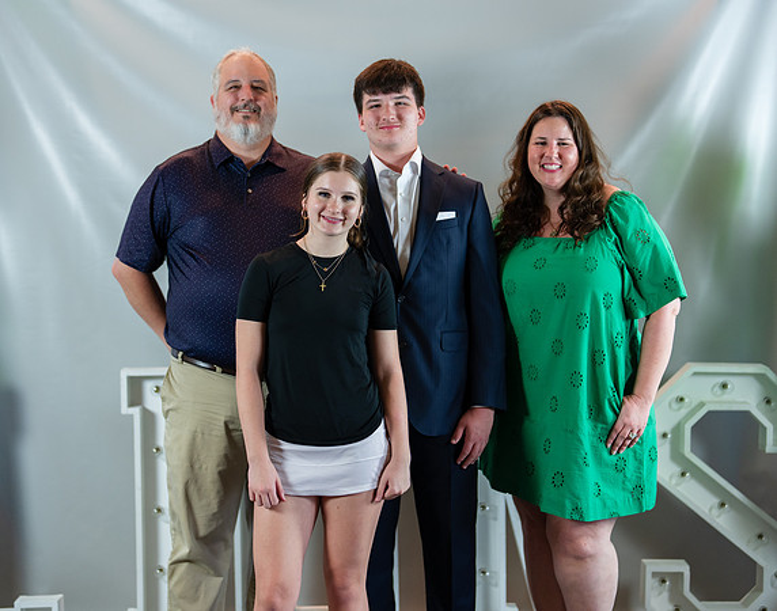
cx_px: 400
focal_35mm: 57
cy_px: 303
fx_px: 1298
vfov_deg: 26.5
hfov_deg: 33.3
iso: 500
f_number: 1.2
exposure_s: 1/320
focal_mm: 50
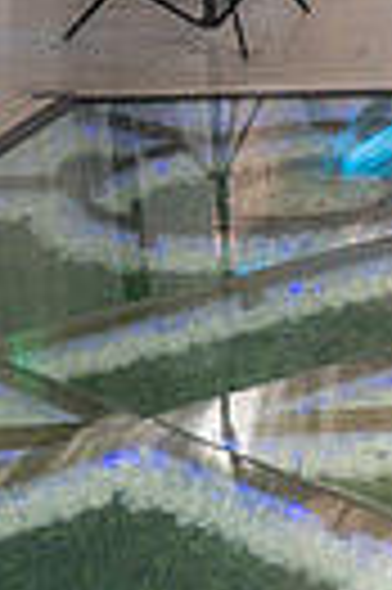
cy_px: -97
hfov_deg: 7.8
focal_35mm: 142
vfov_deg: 14.1
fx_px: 2325
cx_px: 1331
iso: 1000
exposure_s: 1/160
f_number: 3.2
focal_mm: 29
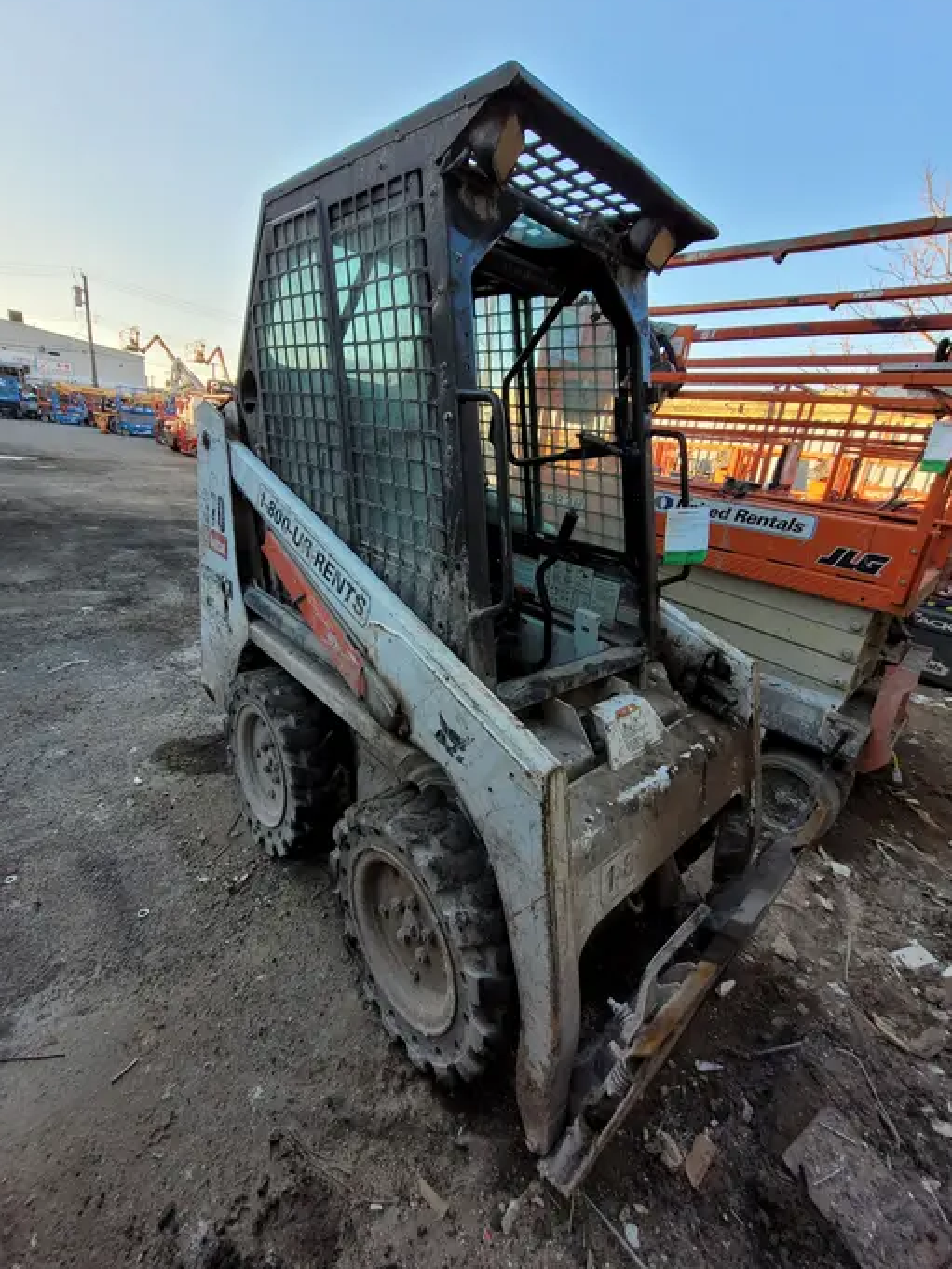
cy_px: 595
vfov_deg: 101.9
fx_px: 513
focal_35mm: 14
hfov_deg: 85.7
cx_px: 483
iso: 40
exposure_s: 1/212
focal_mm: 1.74
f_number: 2.2
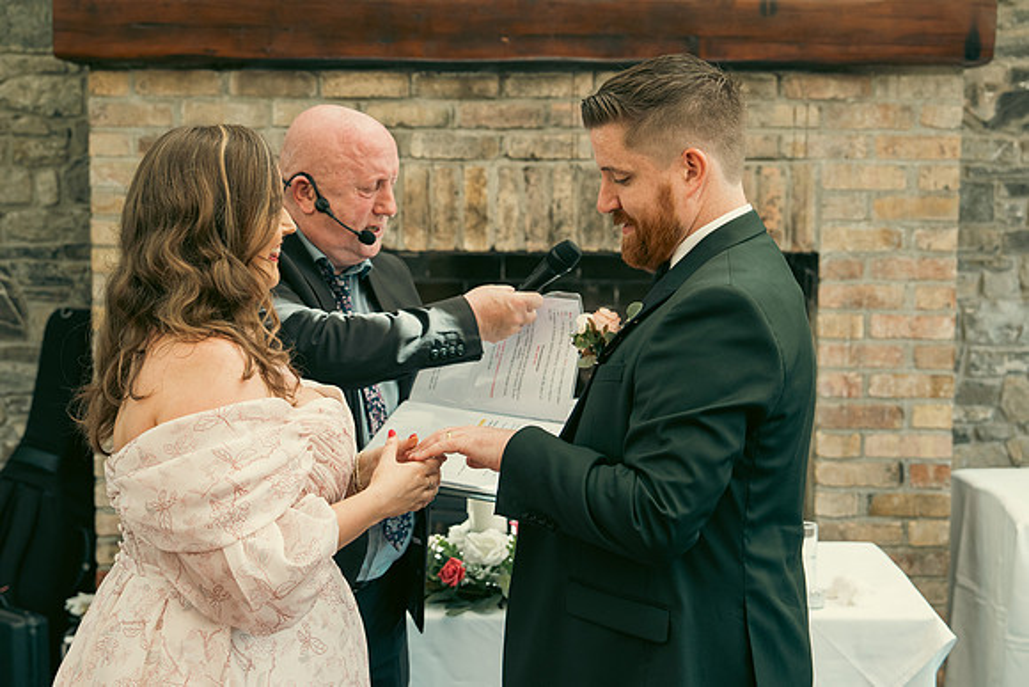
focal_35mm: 72
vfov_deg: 18.9
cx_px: 514
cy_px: 344
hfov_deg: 28.1
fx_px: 2058
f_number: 3.5
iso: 400
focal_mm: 48
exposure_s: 1/200
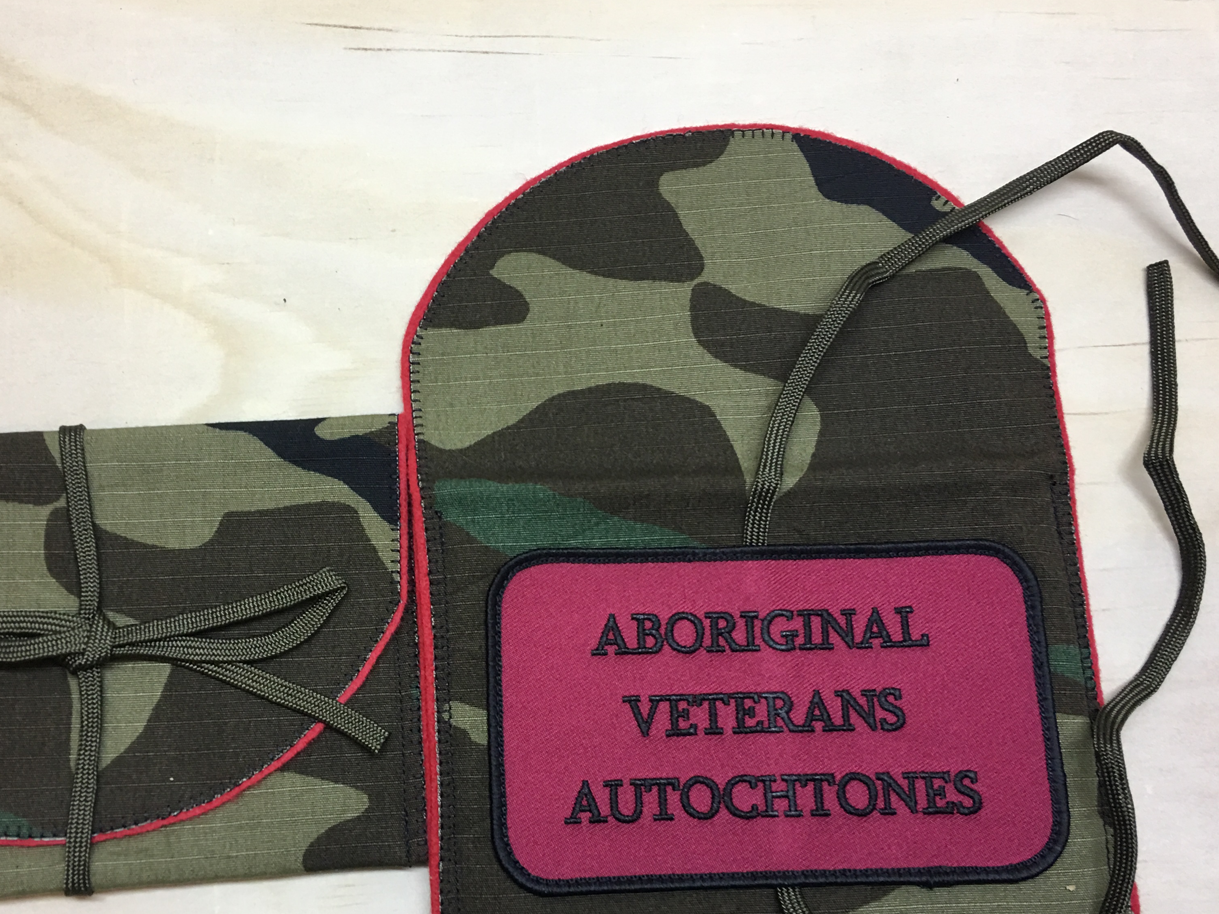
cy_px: 550
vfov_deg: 36.7
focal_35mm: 39
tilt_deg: -79.6
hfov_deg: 47.7
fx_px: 1373
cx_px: 513
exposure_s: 1/15
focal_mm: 4.15
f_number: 2.2
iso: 40
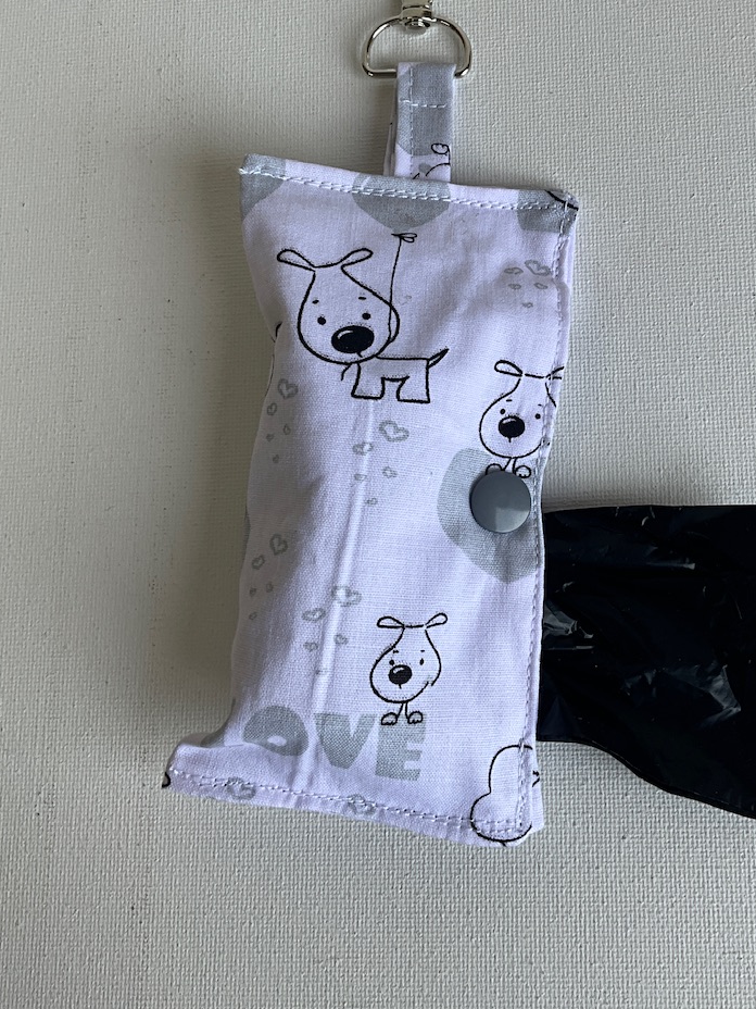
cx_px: 512
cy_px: 375
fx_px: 1165
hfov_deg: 35.6
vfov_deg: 46.4
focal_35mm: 40
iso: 20
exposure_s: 1/146
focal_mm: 3
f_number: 1.8
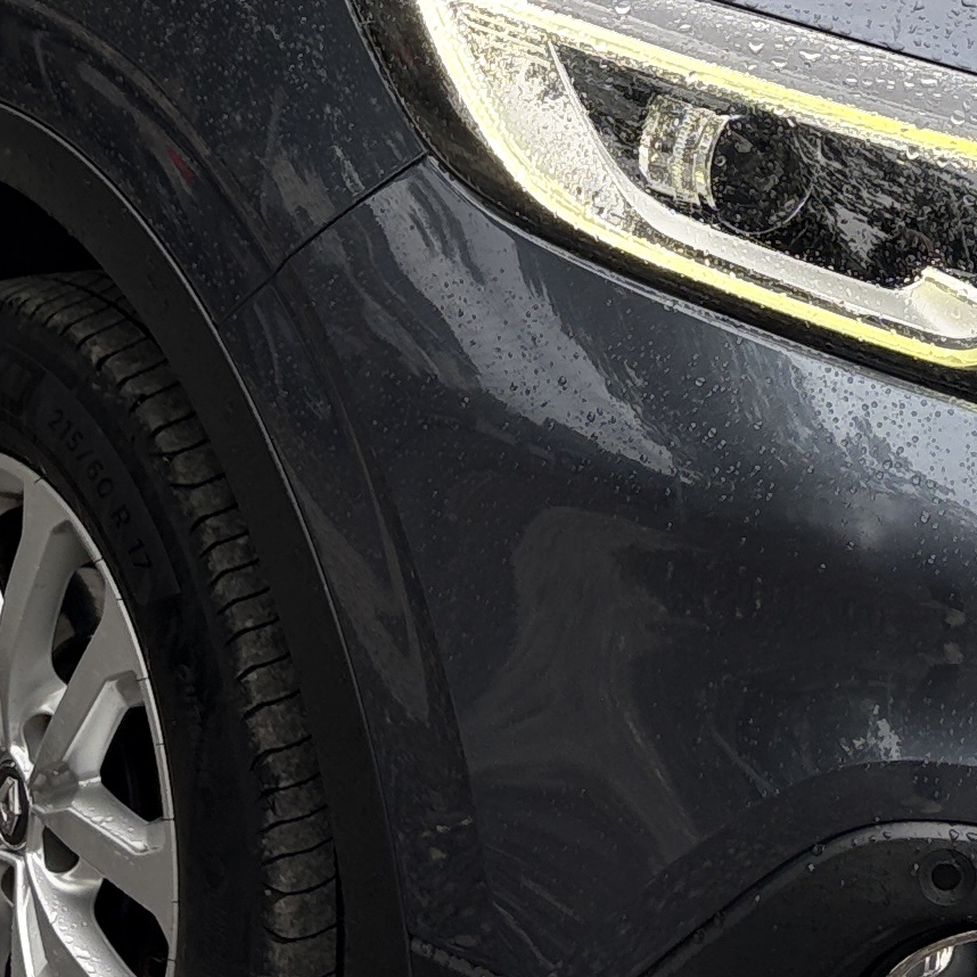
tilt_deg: -3.8
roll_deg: -7.1
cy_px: -186
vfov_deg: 15.5
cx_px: 539
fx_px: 3449
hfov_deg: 16.1
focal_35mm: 108
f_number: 1.6
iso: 50
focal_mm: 5.96
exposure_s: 1/388
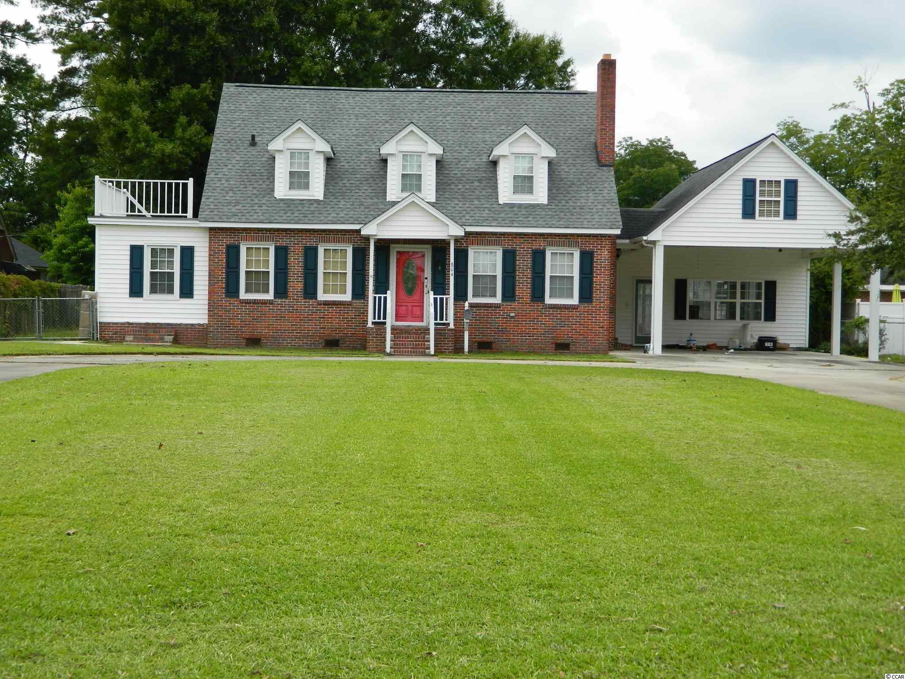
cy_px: 340
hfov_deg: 33.8
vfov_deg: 25.7
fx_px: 1490
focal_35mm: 57
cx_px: 452
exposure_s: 1/640
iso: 80
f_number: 3.8
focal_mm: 10.2
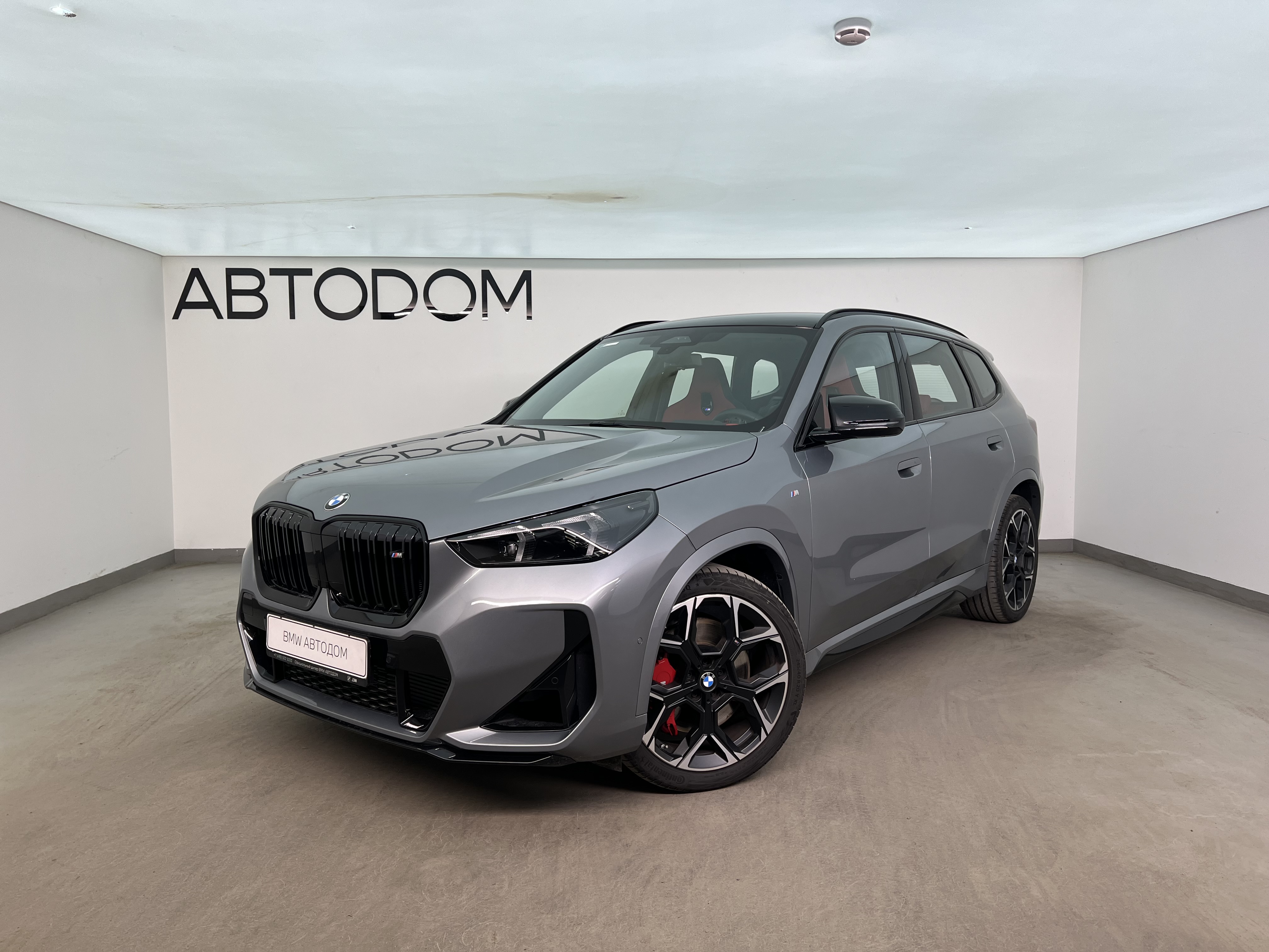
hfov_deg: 67.3
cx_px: 634
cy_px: 476
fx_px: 953
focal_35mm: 26
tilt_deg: -5.3
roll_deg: -0.5
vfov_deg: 53.1
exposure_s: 1/126
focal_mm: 5.7
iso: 40
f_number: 1.5
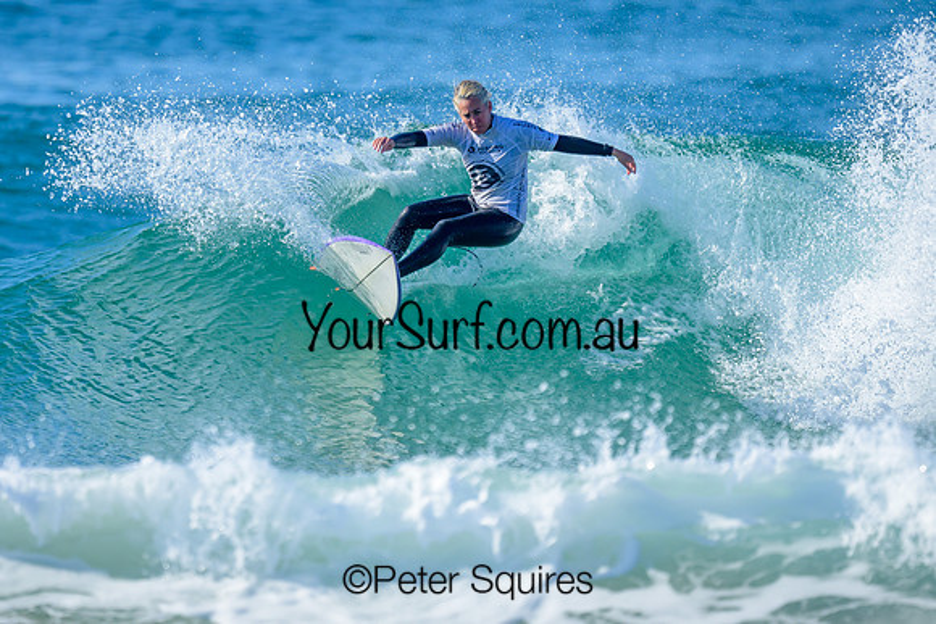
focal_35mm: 1098
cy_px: 273
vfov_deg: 1.3
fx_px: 28557
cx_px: 386
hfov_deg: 1.9
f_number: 6.3
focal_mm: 800
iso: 320
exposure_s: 1/2000
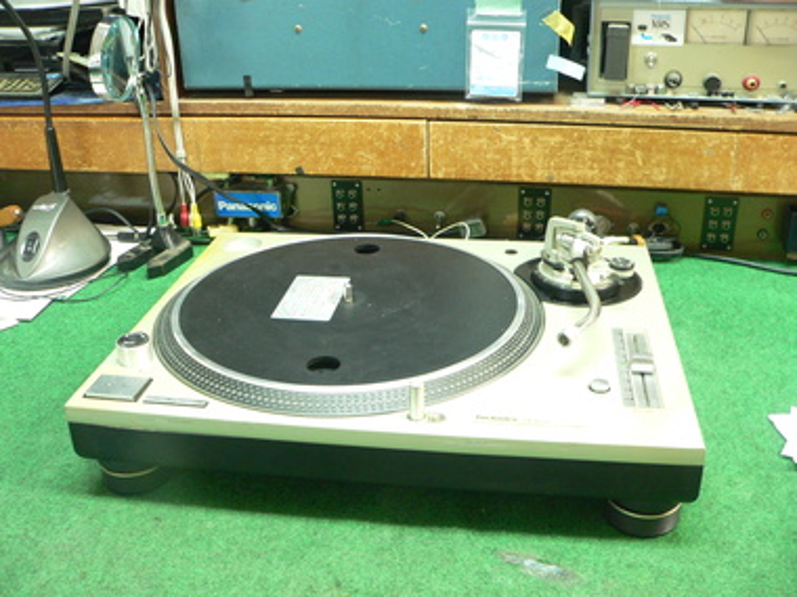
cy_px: 298
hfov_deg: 51.4
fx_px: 829
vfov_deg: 39.7
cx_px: 398
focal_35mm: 36
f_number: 2.8
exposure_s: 1/4
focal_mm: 6
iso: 200
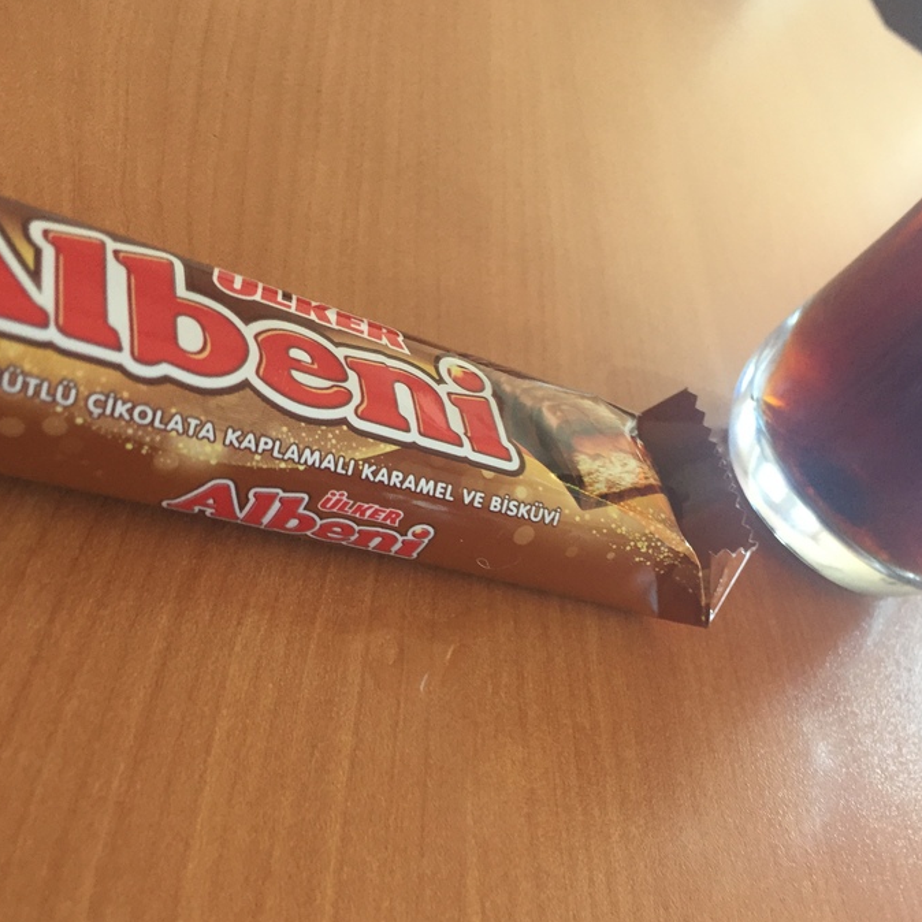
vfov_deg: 46.6
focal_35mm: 35
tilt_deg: -37.6
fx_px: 1055
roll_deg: -41.7
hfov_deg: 47.2
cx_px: 465
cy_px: 606
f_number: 2.2
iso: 80
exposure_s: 1/33
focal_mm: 4.15
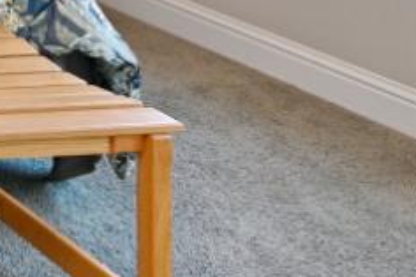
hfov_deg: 13.4
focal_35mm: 89
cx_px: -675
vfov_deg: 12.8
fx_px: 1028
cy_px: -323
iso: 200
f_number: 4.5
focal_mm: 14
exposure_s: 1/60
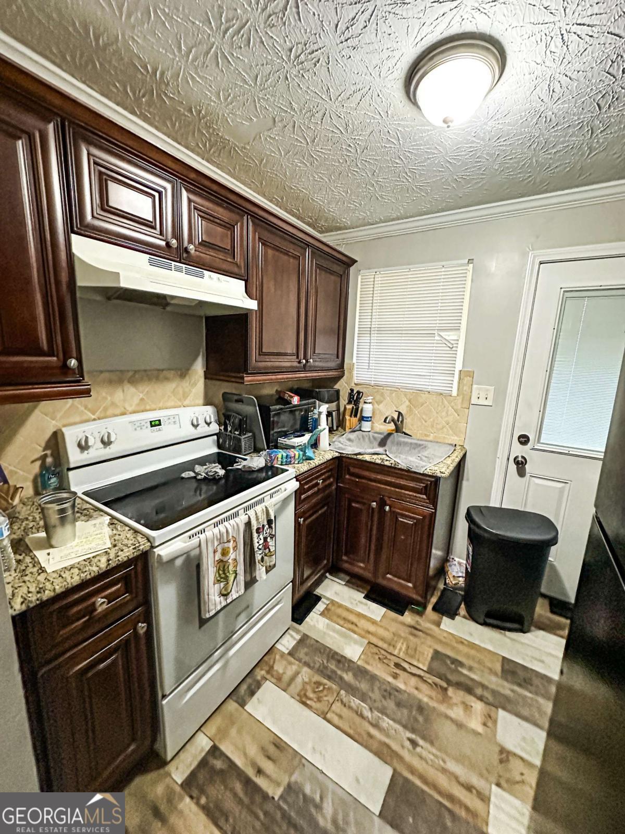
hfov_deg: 85.7
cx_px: 312
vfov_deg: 102.1
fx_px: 337
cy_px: 417
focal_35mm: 14
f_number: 2.2
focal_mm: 2.22
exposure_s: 1/60
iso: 1250
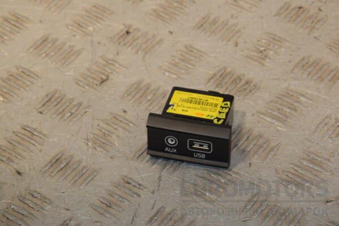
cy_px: 113
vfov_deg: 10.2
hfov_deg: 15.2
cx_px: 170
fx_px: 1271
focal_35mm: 135
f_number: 9
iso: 800
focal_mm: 90
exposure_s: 1/200
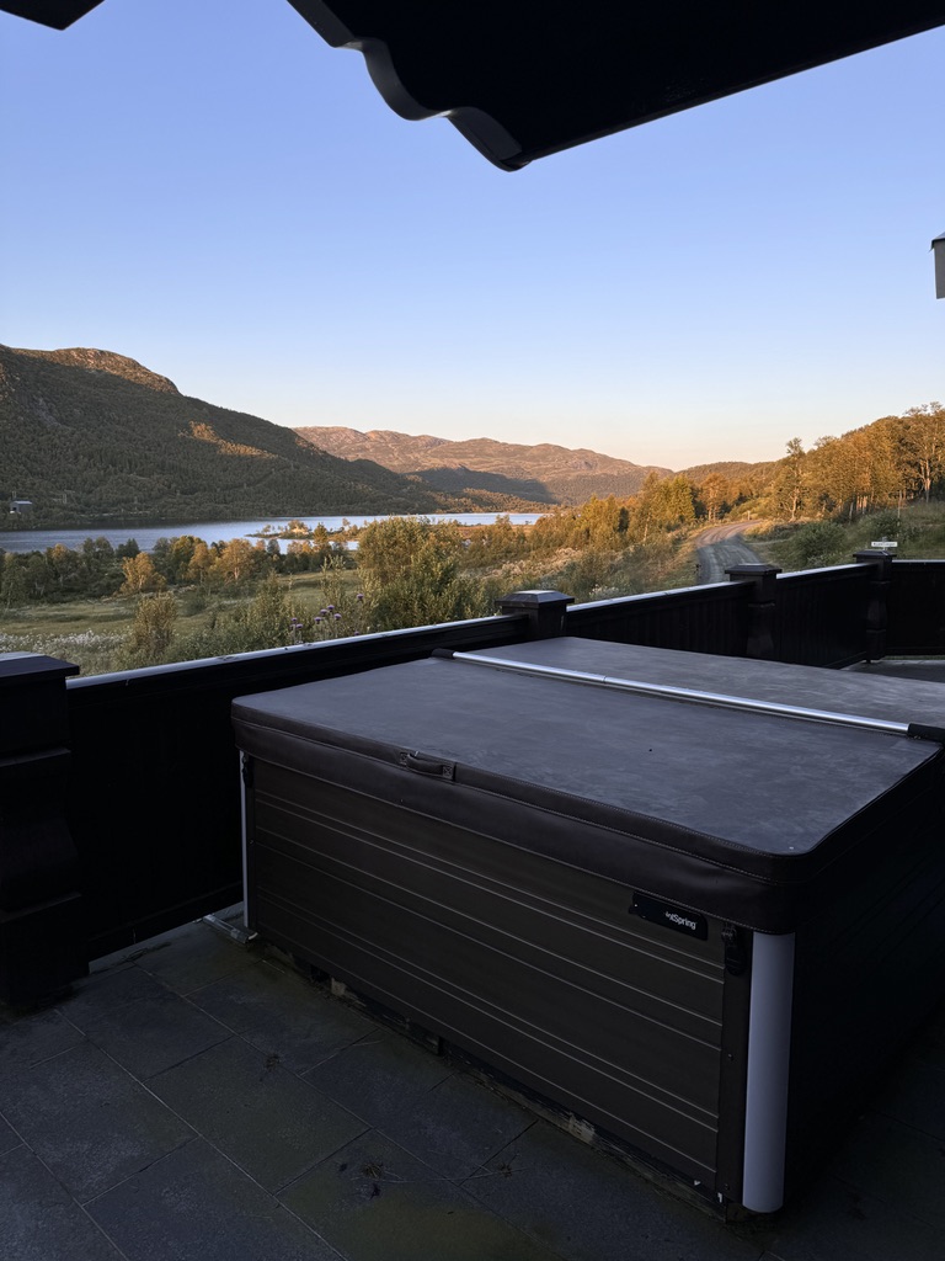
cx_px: 472
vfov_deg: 71.6
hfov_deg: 56.8
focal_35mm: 24
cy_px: 630
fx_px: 874
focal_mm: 6.76
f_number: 1.78
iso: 80
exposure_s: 1/671
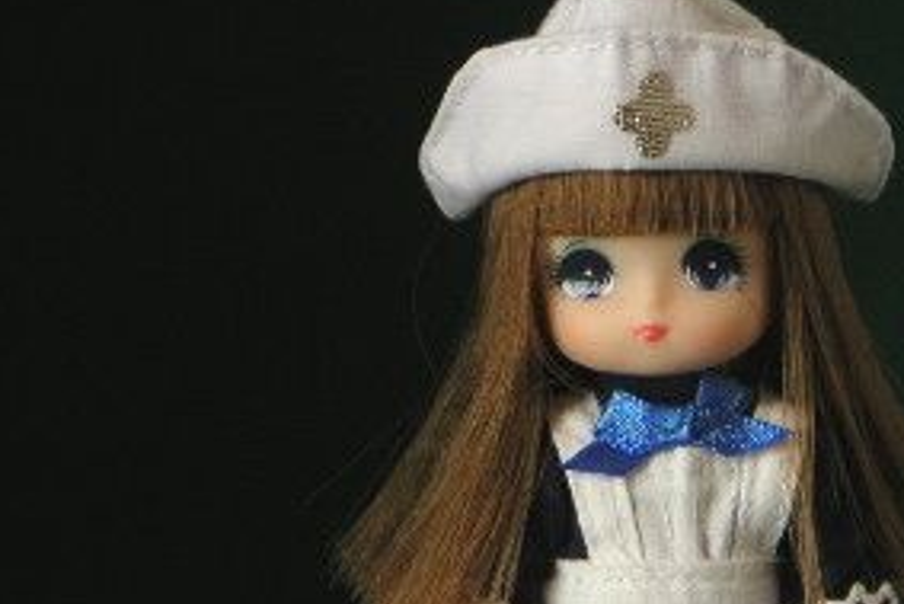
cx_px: 597
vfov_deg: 8.7
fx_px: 3944
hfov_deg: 13.1
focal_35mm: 157
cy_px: 530
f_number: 3.5
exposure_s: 1/45
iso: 100
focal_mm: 11.6
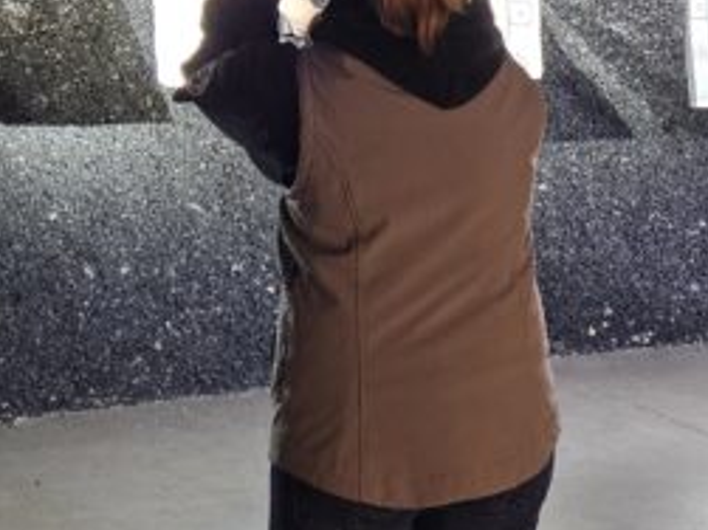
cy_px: 203
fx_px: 1922
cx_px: 719
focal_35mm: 94
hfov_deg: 20.2
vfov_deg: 15.7
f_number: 1.8
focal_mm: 5.4
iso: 800
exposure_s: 1/24
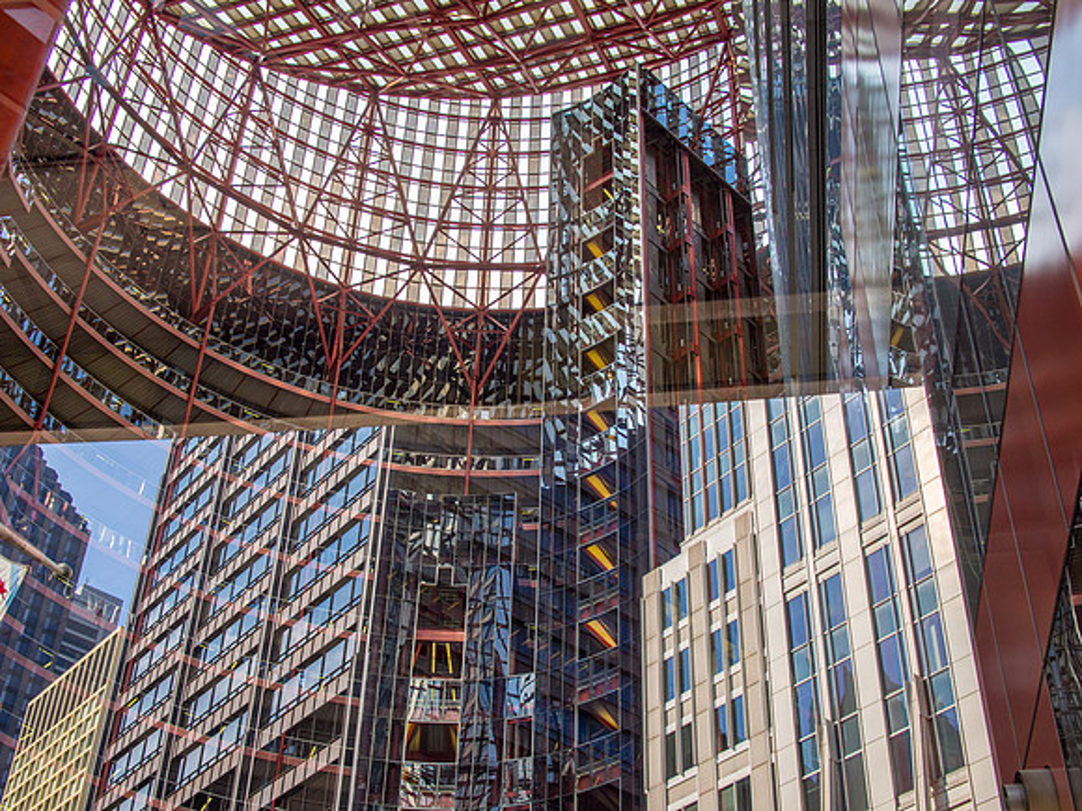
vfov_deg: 29.1
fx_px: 1563
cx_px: 541
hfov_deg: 38.2
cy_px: 406
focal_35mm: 50
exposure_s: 1/60
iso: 320
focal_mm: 25
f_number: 8
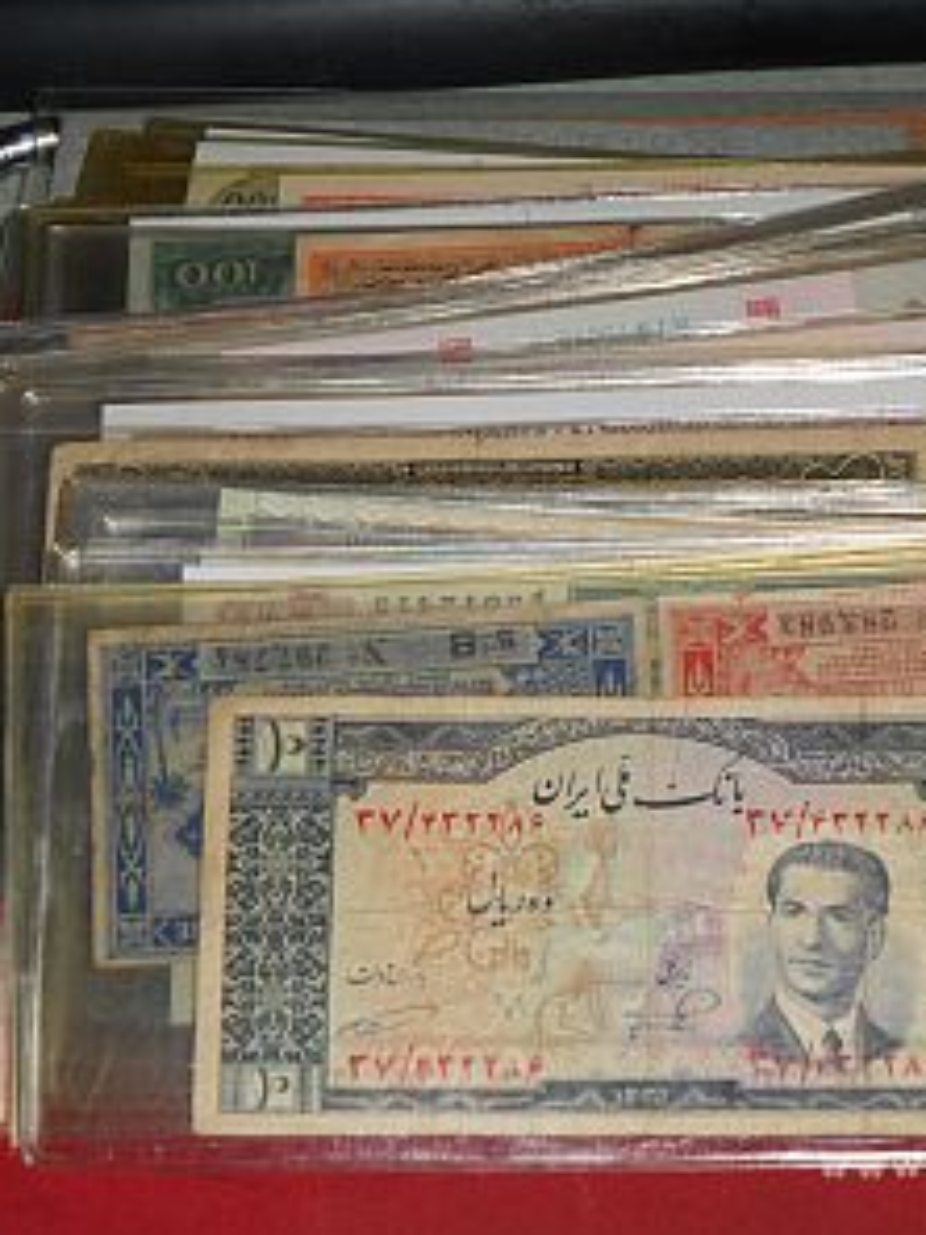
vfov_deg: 23.0
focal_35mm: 85
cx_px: 588
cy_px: 618
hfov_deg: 17.3
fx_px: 3032
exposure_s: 1/60
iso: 80
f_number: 5.6
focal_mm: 11.3
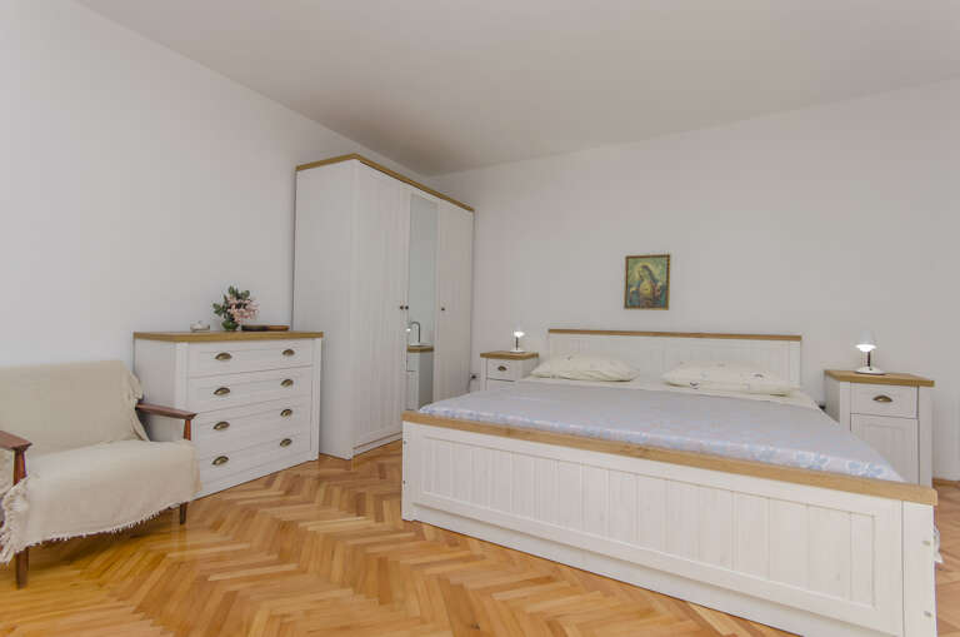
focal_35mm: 15
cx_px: 480
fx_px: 399
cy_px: 318
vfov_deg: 77.1
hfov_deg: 100.5
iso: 100
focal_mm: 10
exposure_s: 1/125
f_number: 7.1
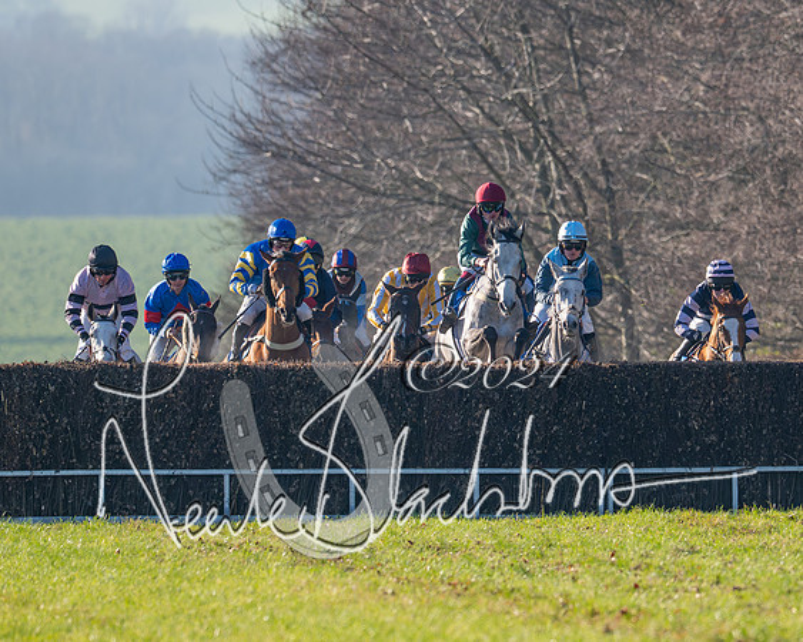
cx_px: 583
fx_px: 20717
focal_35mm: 872
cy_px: 301
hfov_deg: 2.2
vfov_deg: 1.8
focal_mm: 400
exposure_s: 1/2000
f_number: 5
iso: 400
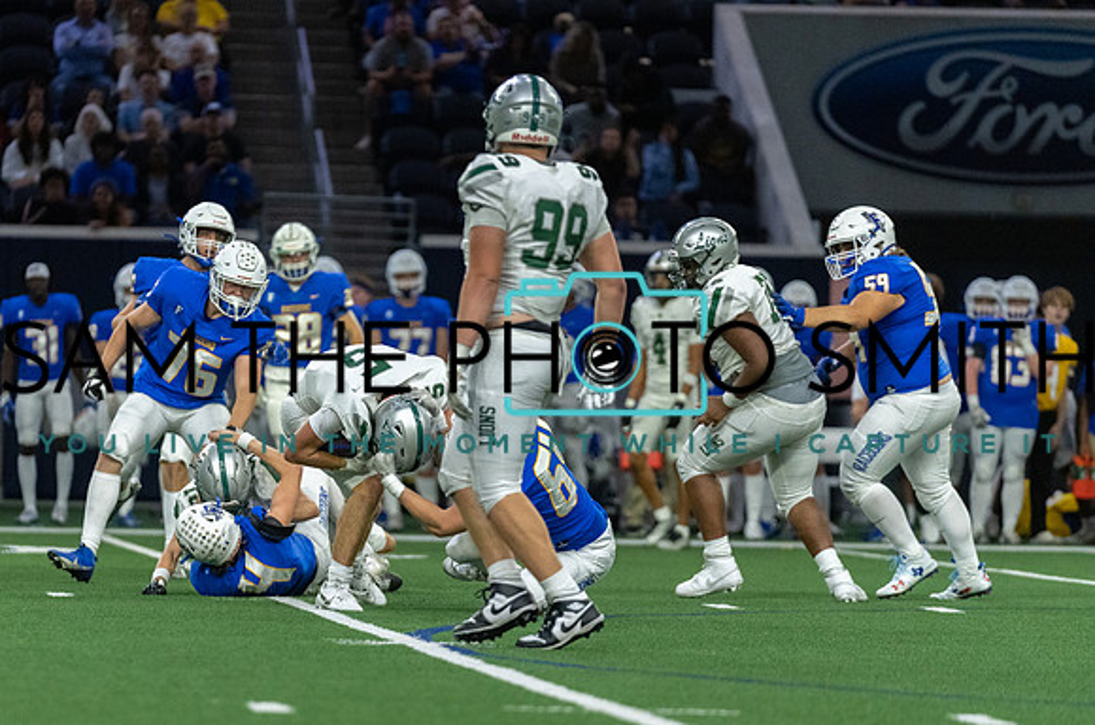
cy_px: 461
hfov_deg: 7.8
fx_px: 8001
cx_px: 403
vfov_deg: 5.2
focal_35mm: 264
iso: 4000
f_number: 2.8
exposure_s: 1/1250
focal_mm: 200
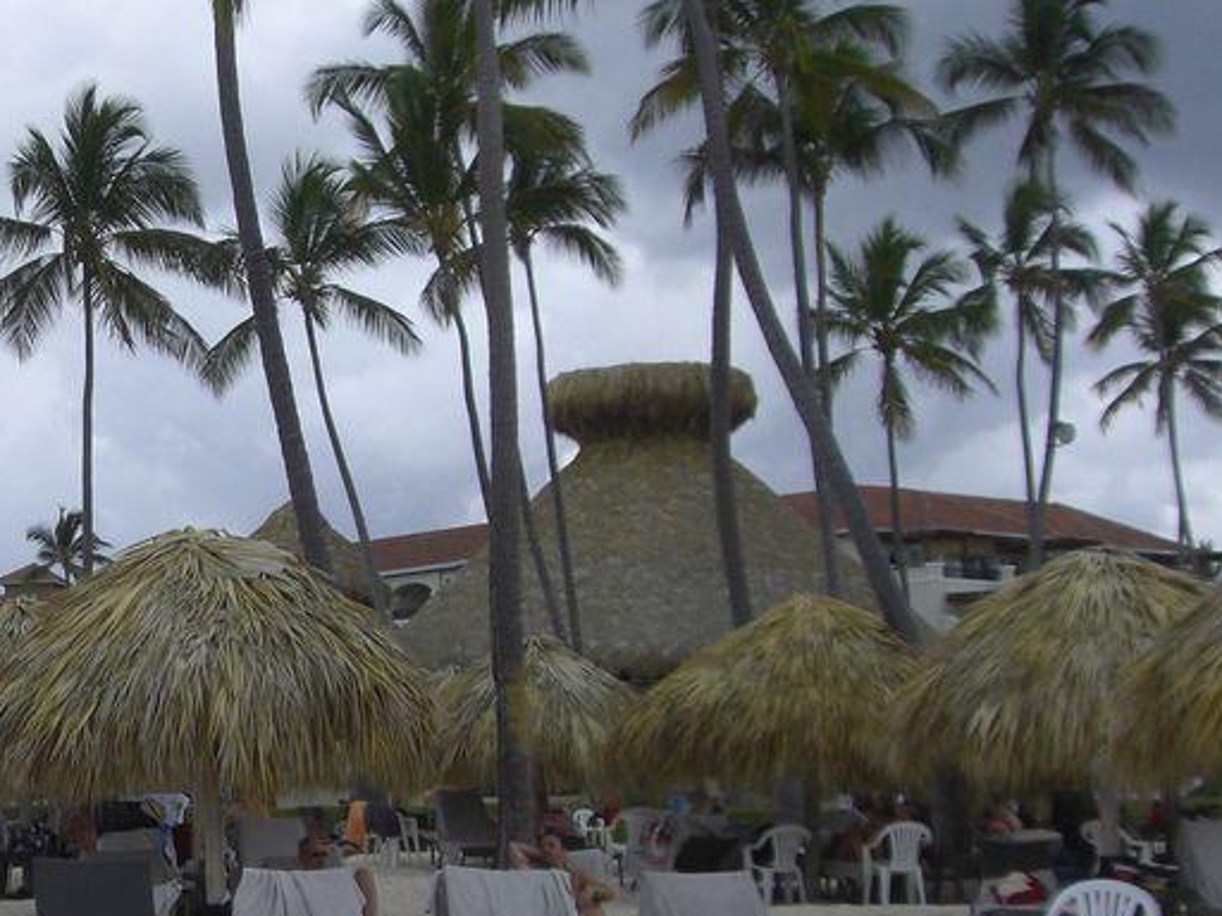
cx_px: 67
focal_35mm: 76
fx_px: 2683
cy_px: 570
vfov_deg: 19.4
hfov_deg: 24.7
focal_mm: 6.2
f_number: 8
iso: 64
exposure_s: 1/160
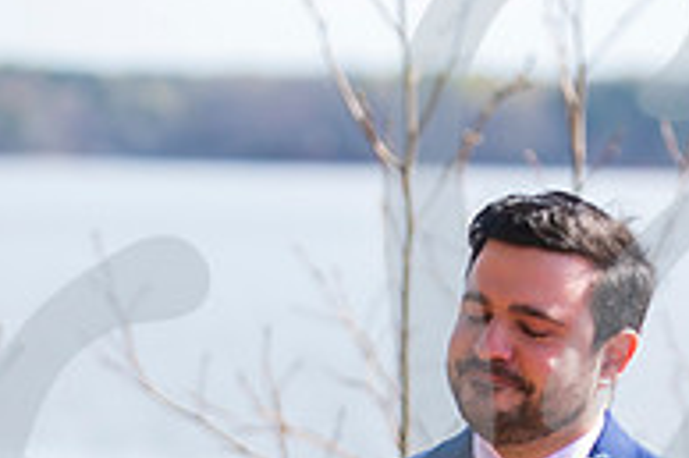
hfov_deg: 6.3
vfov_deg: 4.2
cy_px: 552
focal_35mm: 329
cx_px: 515
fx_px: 6291
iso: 100
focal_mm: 110
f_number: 2.8
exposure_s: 1/640
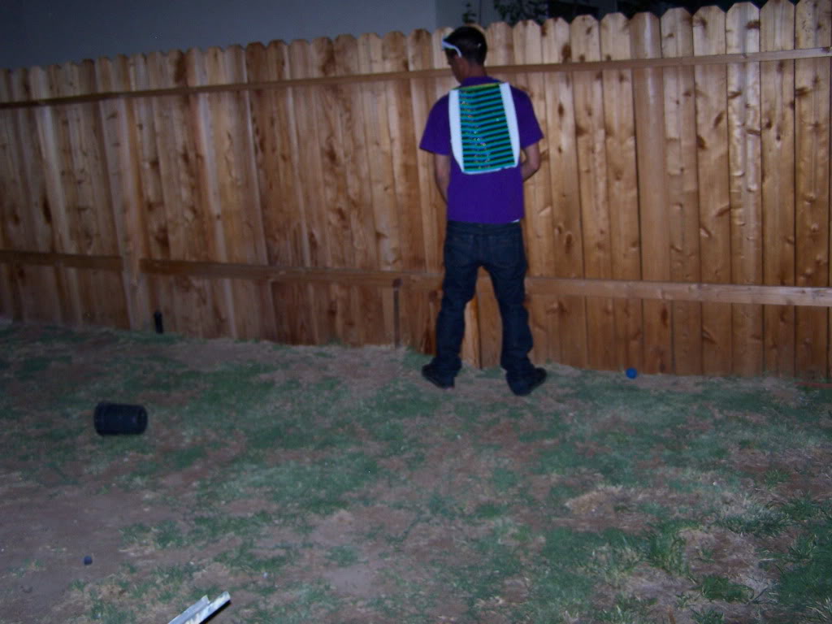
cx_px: 416
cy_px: 312
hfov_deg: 49.0
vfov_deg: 37.7
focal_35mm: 38
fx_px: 913
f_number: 2.8
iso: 140
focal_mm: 6.3
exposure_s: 1/60
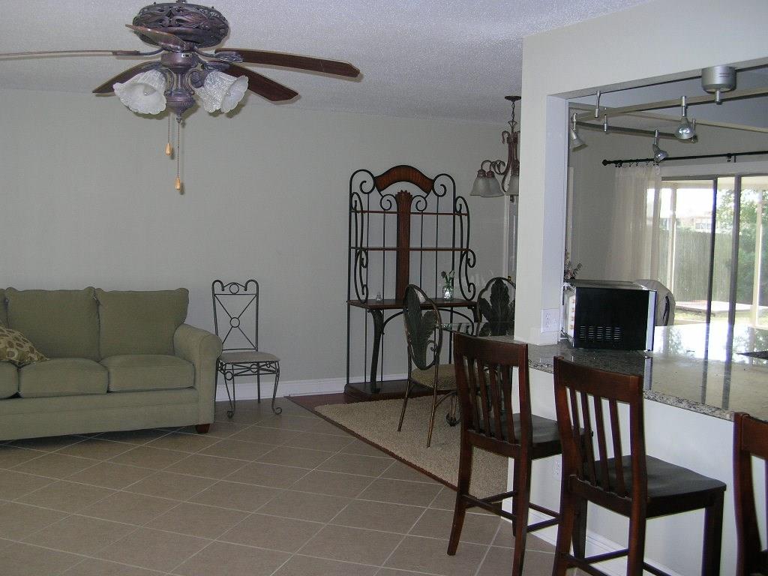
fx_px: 799
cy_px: 288
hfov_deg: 51.4
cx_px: 384
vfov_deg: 39.7
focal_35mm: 36
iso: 63
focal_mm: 6
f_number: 2.7
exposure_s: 1/60.1
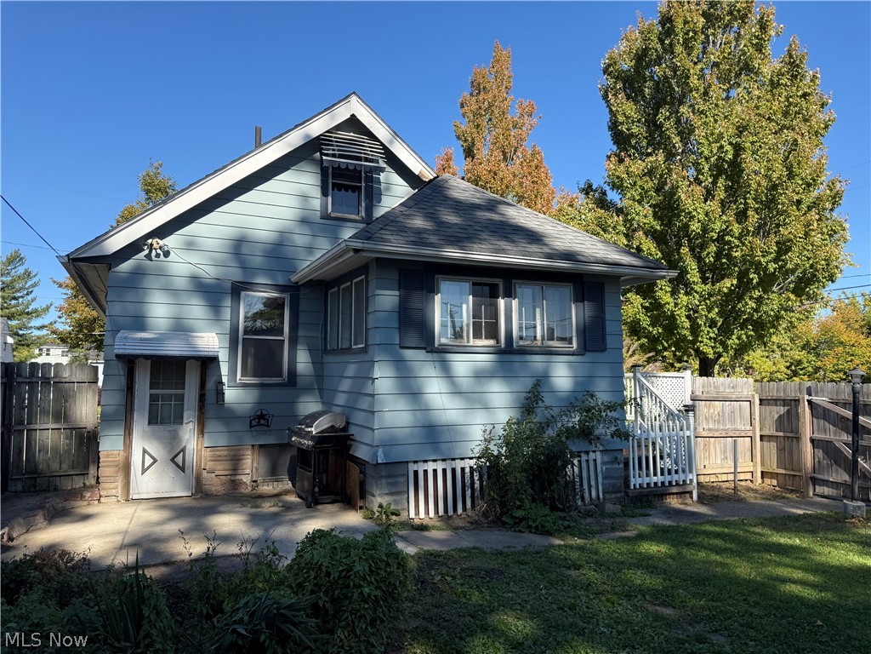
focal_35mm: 24
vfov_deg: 56.8
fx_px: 604
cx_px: 436
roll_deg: +1.5
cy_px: 327
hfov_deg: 71.6
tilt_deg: +5.6
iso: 80
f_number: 1.78
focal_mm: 6.76
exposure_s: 1/2299
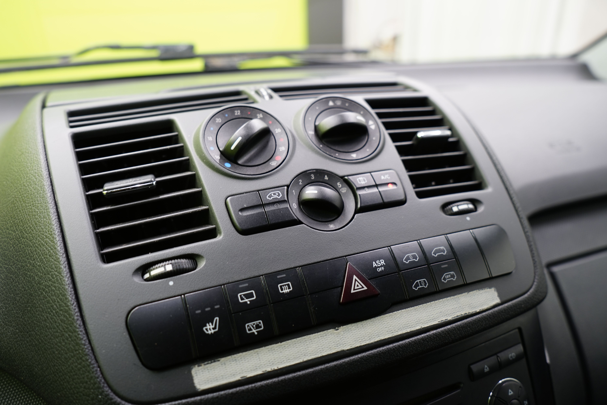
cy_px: 202
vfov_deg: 43.6
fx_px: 506
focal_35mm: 30
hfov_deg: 61.9
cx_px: 304
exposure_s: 1/10
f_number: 4
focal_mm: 30
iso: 250
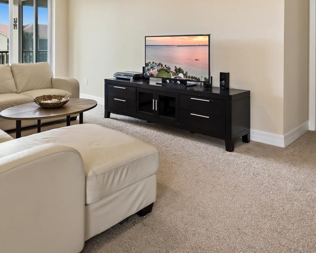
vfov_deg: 46.6
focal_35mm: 29
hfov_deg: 59.2
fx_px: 271
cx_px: 107
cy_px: 41
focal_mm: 14
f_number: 9
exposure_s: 1/1.25
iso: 250
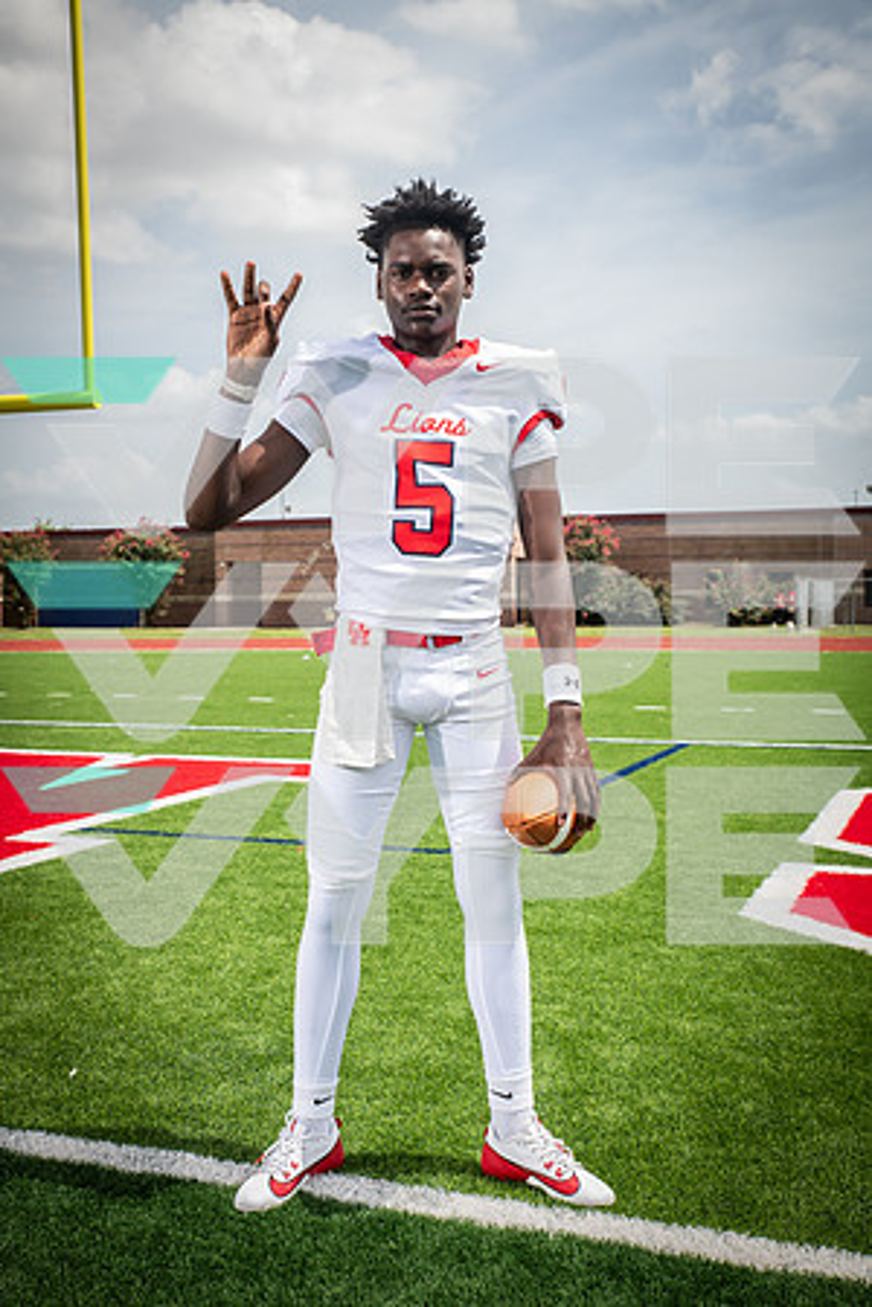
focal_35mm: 40
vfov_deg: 48.5
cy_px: 654
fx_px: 1453
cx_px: 436
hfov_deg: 33.4
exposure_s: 1/500
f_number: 7.1
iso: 160
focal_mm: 40
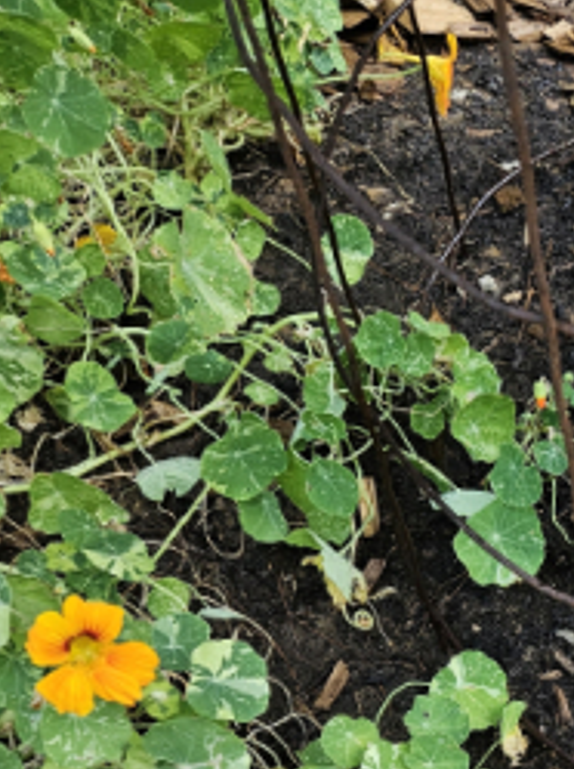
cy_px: 945
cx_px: 889
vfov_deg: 23.8
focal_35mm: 74
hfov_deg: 17.6
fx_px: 1640
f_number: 1.8
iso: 40
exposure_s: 1/230
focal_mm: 5.4
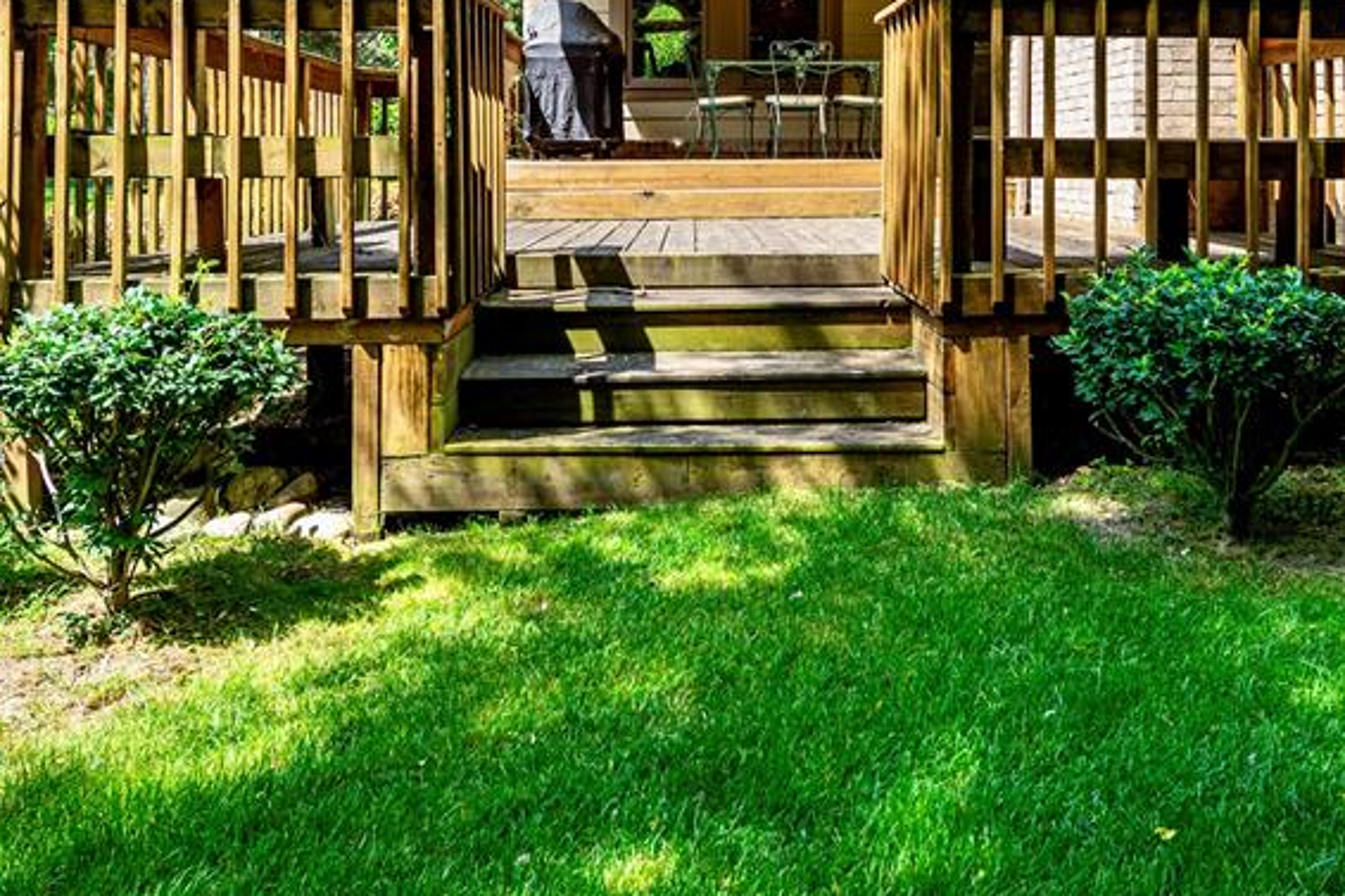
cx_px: 803
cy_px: 156
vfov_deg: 33.8
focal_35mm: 38
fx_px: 1419
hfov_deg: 50.4
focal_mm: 21
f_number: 7.1
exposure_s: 1/400
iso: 400
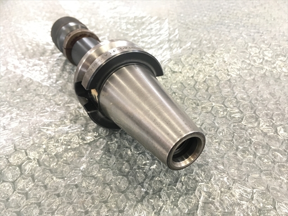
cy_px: 108
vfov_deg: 48.2
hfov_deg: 61.7
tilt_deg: -44.3
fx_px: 241
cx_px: 144
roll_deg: +7.3
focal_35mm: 29
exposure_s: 1/30
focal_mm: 4.15
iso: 125
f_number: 2.2
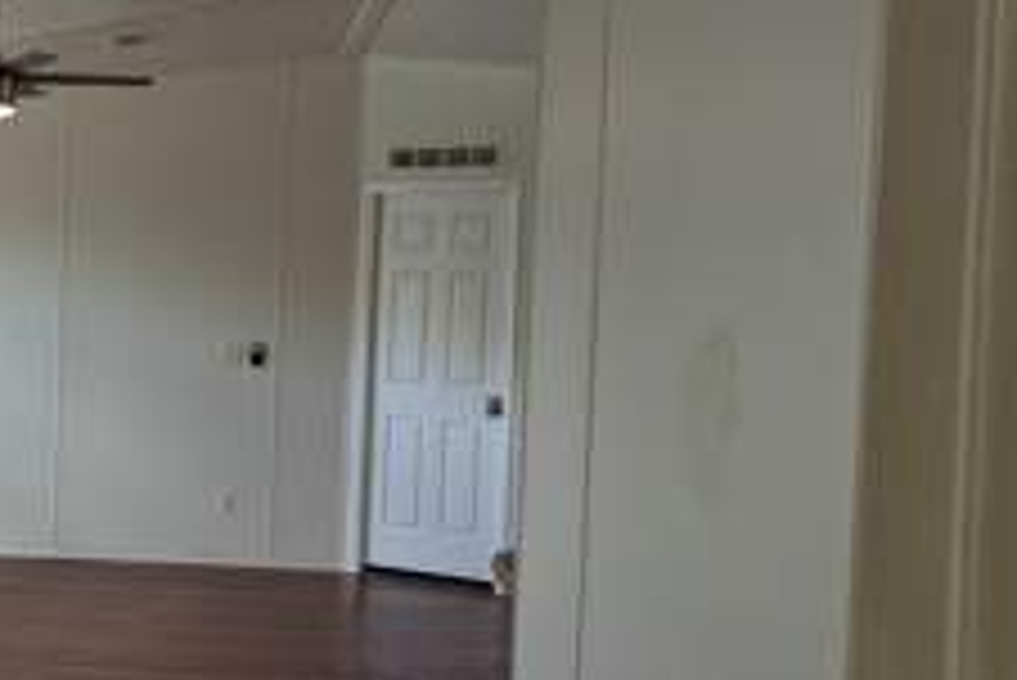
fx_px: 1498
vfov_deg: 25.5
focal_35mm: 53
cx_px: 130
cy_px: 363
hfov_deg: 35.6
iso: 72
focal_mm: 6.81
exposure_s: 1/247
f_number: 1.85
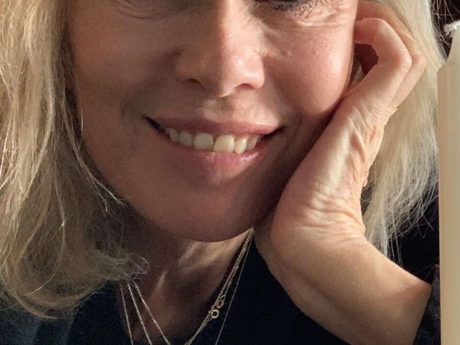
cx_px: 438
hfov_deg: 22.1
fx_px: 1142
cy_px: 163
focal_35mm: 86
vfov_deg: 17.2
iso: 320
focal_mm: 2.87
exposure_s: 1/44
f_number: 2.2
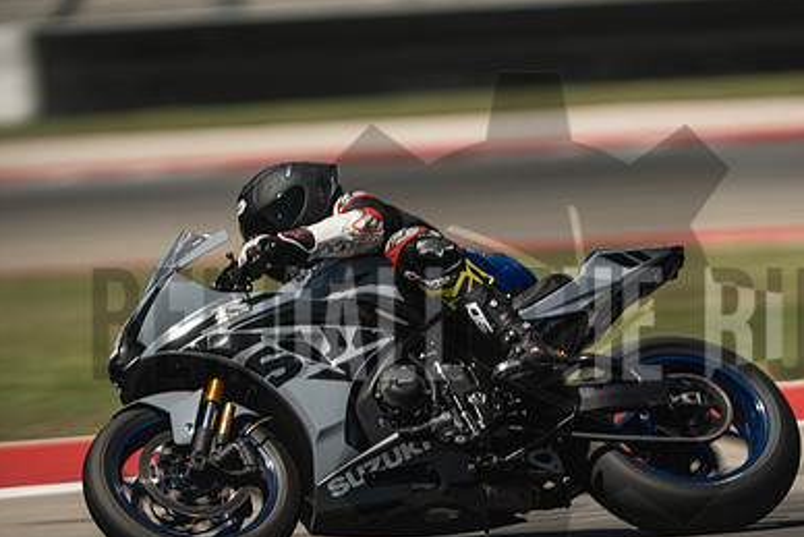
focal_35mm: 628
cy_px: 327
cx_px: 528
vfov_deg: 2.2
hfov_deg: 3.3
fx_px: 14030
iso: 320
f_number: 2.8
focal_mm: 280
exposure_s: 1/320
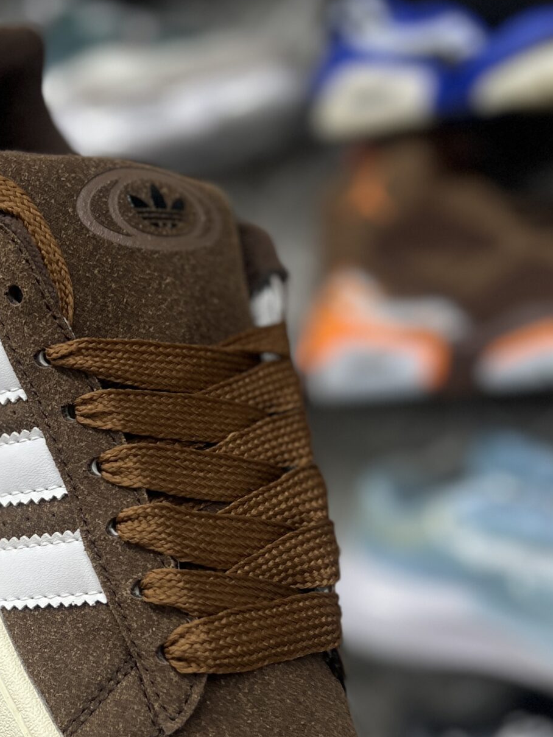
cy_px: 488
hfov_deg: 26.0
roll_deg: +2.6
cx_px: 92
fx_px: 1171
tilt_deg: -6.8
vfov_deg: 34.6
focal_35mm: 55
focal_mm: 5.7
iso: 80
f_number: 1.5
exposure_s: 1/100
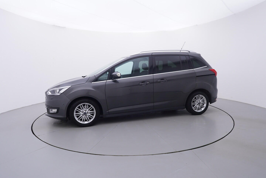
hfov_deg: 77.3
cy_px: 89
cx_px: 133
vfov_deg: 56.2
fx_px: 166
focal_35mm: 22
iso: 200
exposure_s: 1/80
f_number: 5
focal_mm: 15
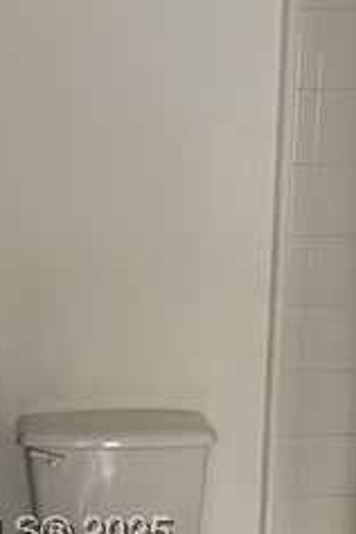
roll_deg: +0.8
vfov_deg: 26.2
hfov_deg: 18.6
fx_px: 1083
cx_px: 110
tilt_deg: -18.5
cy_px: 539
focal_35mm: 73
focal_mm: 5.1
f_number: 1.6
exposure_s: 1/35
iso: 640
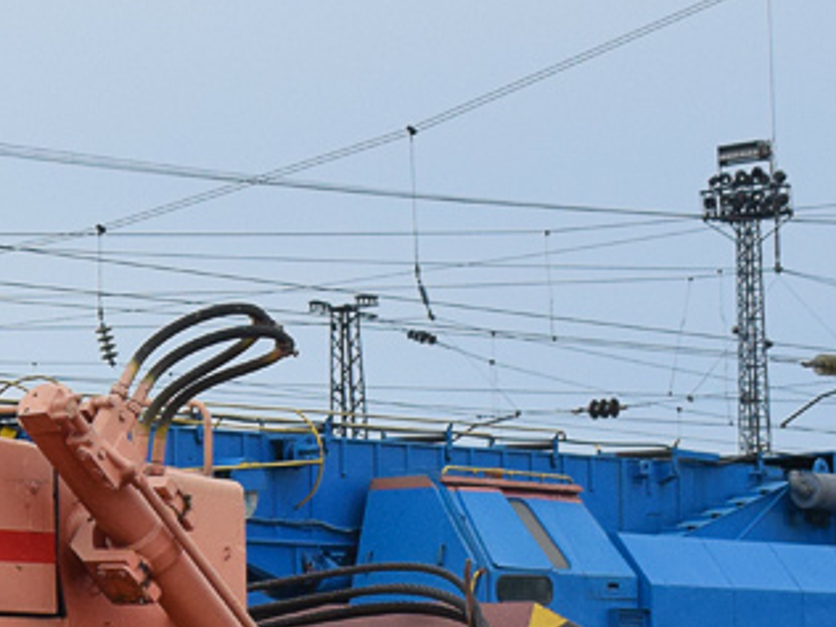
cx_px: -550
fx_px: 5023
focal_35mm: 208
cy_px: 601
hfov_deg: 9.2
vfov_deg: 7.1
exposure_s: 1/640
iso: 800
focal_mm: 38
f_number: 6.3
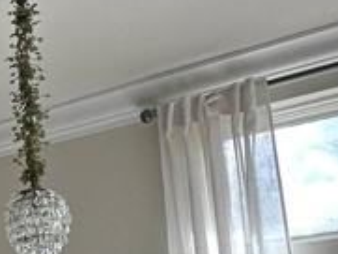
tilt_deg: +8.9
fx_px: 772
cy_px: 306
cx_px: -289
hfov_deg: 18.6
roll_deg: -0.6
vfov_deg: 17.8
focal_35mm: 79
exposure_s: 1/99
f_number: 2.2
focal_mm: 2.22
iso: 80
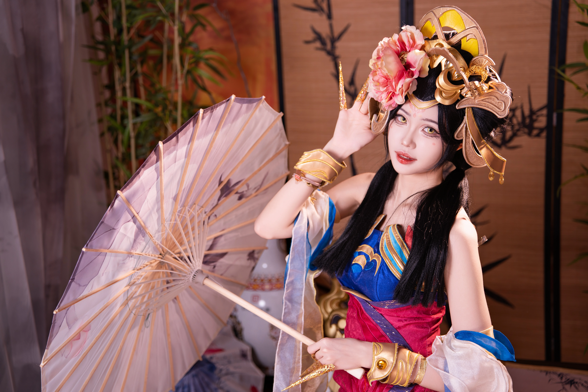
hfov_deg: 35.6
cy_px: 196
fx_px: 915
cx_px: 294
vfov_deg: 24.2
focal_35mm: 56
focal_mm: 56
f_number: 2.8
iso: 125
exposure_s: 1/80
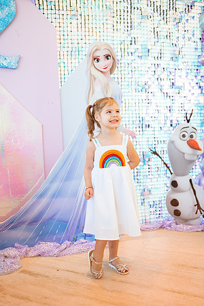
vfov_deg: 54.4
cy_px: 153
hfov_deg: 37.9
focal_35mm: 35
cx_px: 102
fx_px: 297
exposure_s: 1/250
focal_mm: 35
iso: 640
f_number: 1.8
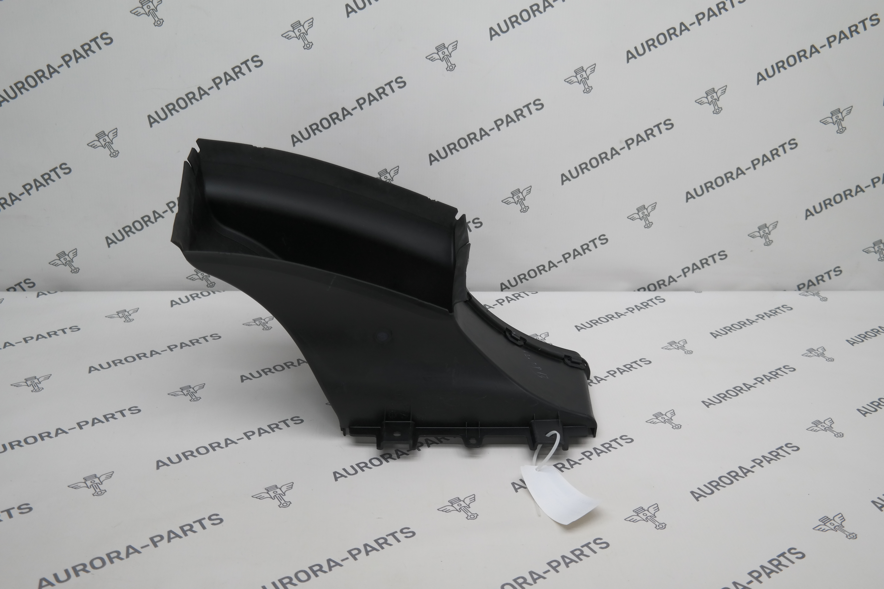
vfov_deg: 35.1
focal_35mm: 38
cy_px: 294
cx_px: 442
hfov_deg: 50.7
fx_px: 933
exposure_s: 1/100
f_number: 4
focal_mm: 25
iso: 200
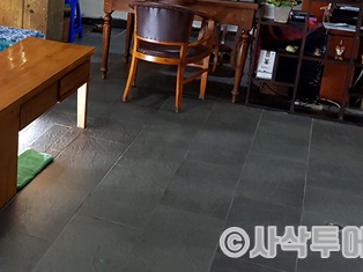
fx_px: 608
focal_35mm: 58
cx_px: -18
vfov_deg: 24.8
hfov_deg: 30.4
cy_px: 55
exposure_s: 1/10
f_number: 1.7
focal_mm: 4.2
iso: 200
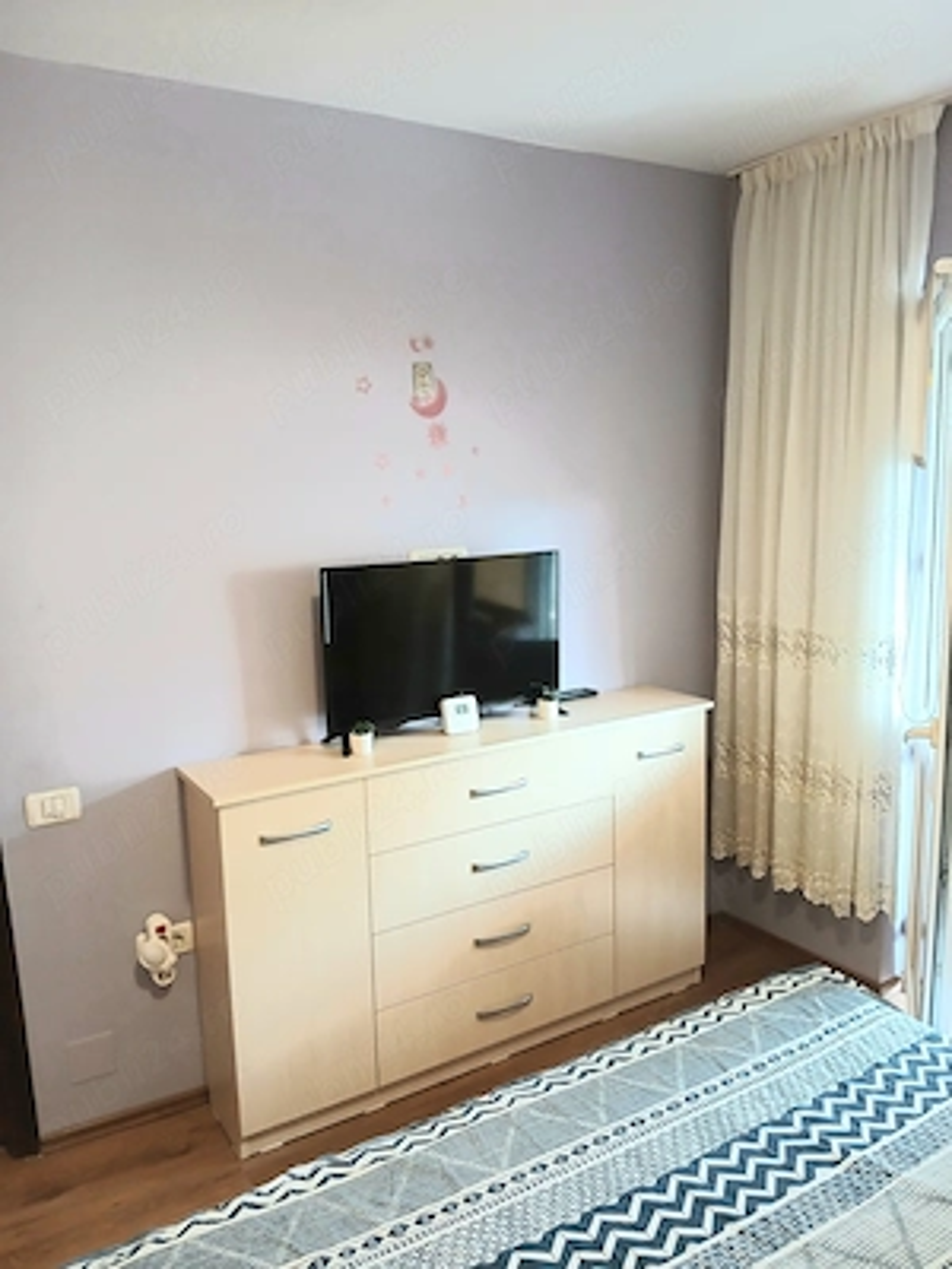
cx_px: 476
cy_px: 634
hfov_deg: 53.1
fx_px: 953
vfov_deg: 67.3
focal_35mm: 26
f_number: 1.8
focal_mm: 3.98
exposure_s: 1/25.1
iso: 320
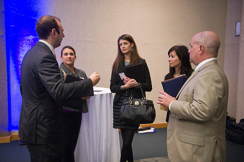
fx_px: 244
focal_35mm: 36
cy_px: 81
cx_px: 122
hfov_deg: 53.2
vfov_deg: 36.8
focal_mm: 36
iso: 2500
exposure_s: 1/100
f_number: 2.8
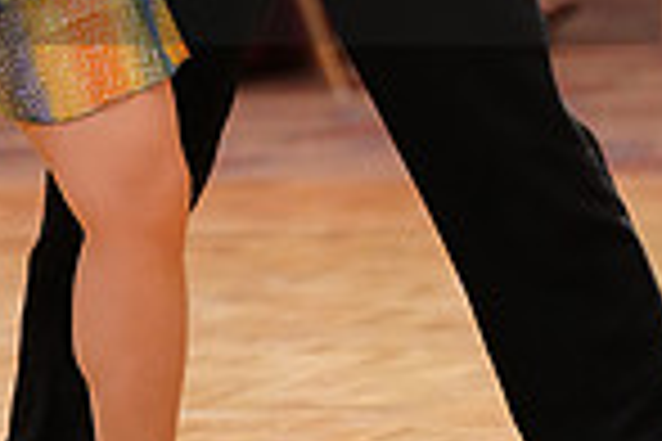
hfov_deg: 4.1
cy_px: -104
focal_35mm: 502
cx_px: 43
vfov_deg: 2.7
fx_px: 9231
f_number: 2.8
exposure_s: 1/320
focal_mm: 127
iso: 3200
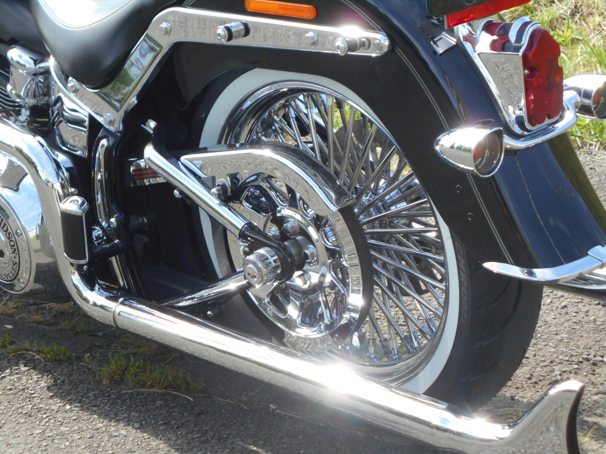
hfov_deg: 25.7
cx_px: 303
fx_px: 1330
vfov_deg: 19.4
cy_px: 227
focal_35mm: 76
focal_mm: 13.5
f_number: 5.8
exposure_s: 1/250
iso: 160
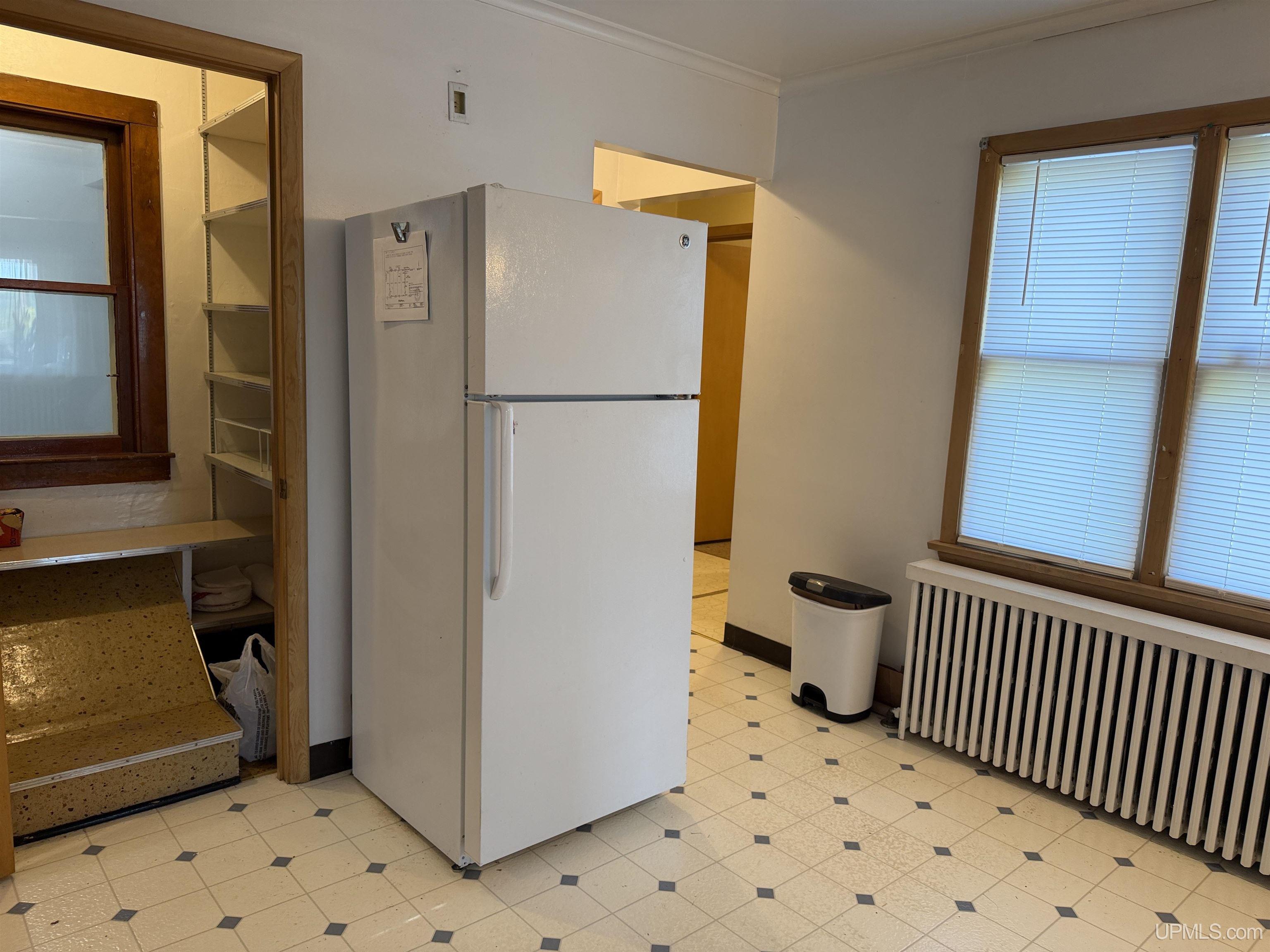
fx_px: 881
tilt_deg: -9.7
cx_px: 635
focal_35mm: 24
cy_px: 476
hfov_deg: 71.6
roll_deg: -2.7
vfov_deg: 56.8
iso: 125
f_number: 1.78
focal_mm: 6.76
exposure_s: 1/60
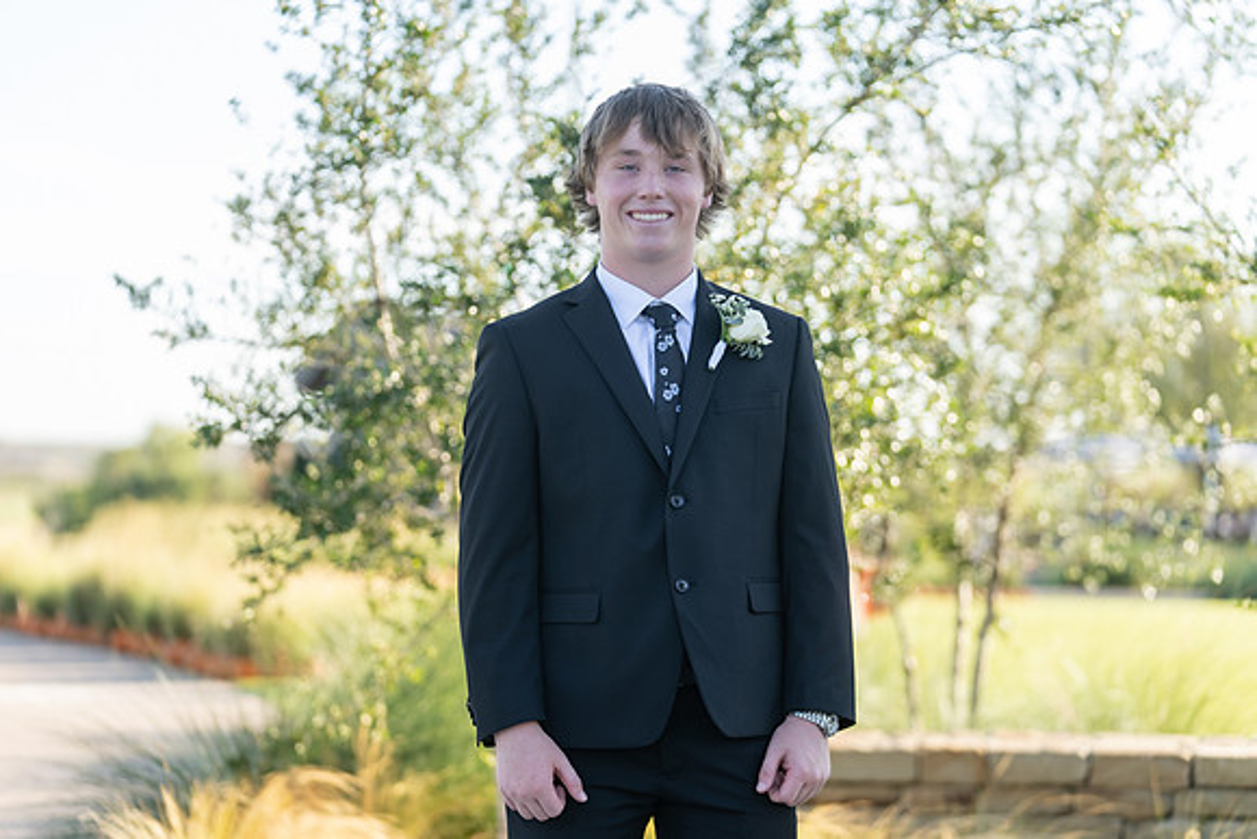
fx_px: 3562
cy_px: 420
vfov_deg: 13.4
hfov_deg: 20.0
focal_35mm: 102
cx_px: 628
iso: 100
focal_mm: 102
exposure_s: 1/320
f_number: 2.8
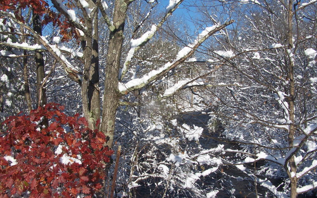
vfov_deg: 29.9
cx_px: 158
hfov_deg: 46.2
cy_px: 103
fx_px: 371
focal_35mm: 43
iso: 80
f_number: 5.6
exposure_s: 1/500
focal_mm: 6.7
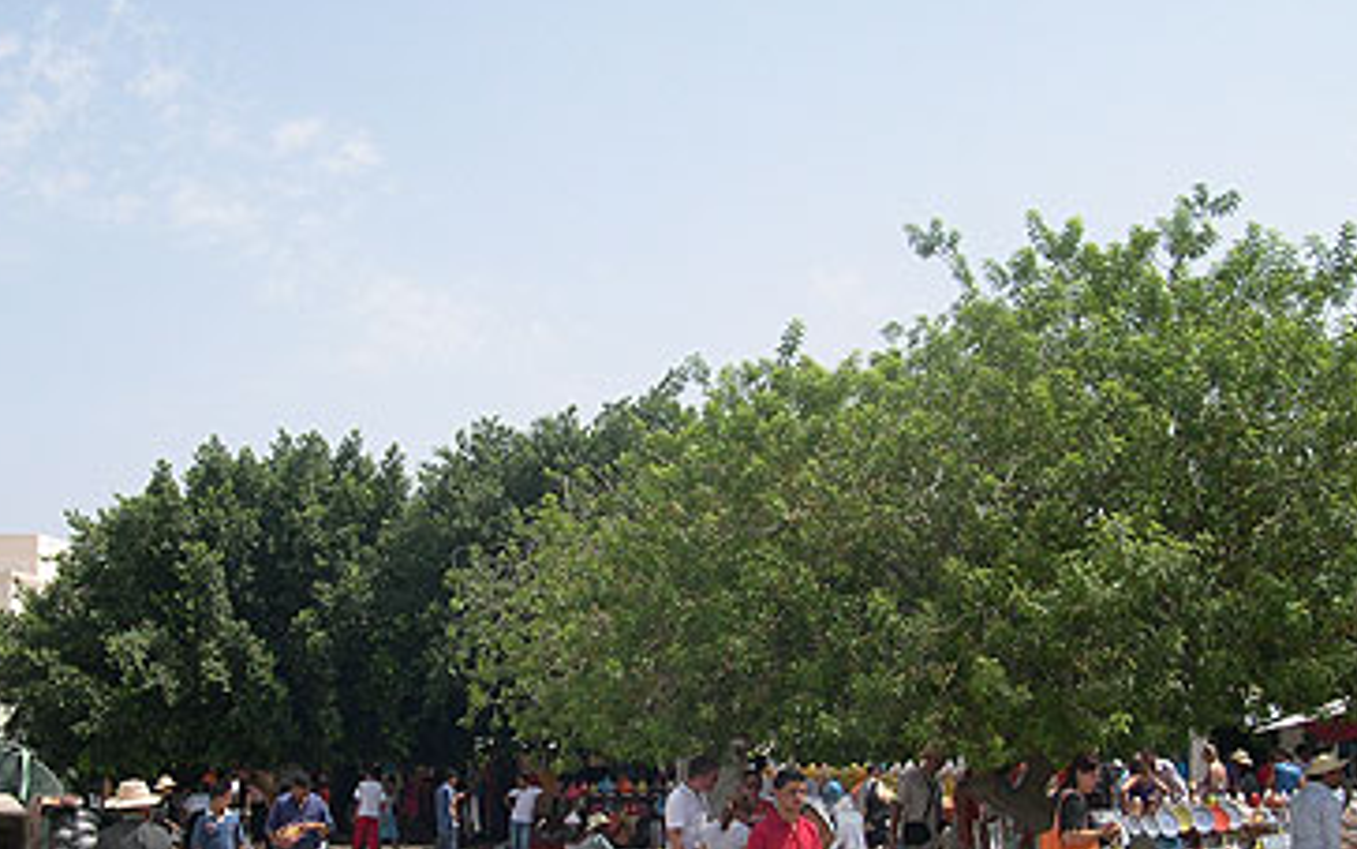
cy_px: 527
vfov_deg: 25.8
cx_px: 572
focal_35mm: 50
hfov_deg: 40.2
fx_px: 1849
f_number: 7.6
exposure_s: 1/188
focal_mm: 8
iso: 100
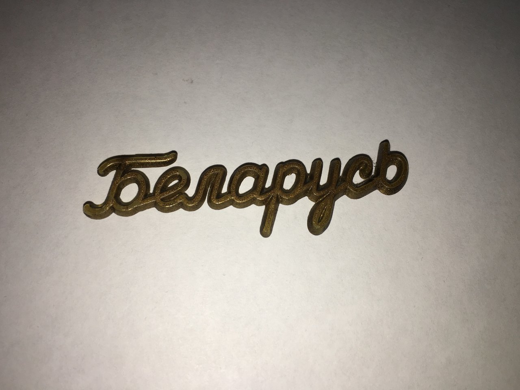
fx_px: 436
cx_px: 260
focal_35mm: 29
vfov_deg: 48.2
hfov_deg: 61.7
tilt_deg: -73.4
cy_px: 195
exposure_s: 1/712
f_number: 2.2
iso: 25
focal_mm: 4.15
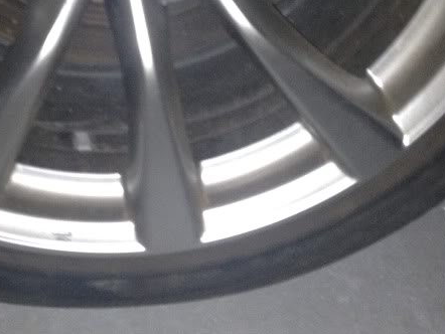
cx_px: 120
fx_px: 1042
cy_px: 30
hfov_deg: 23.9
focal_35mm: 81
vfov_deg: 17.9
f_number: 2.4
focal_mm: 4.3
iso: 250
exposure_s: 1/16
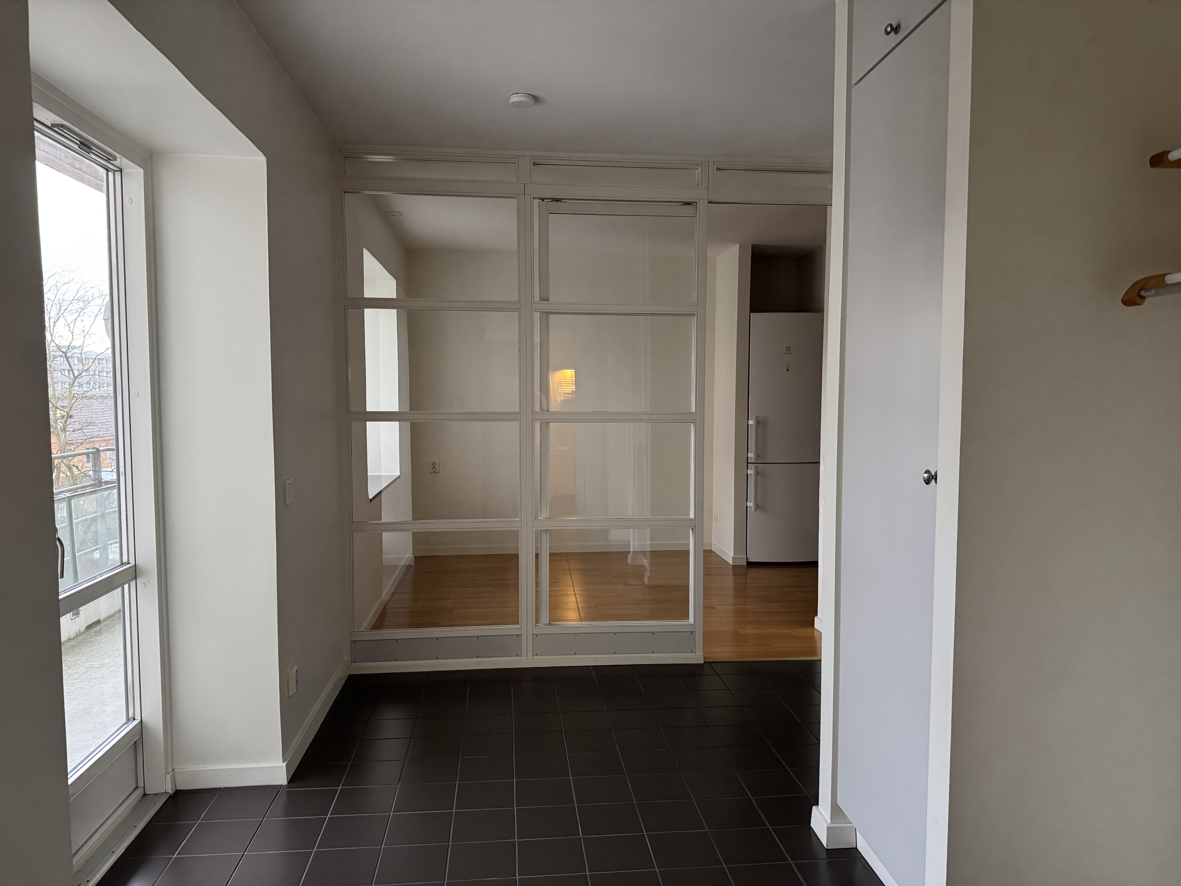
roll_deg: +0.0
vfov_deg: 56.8
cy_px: 443
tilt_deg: -3.7
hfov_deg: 71.6
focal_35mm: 24
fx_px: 819
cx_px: 590
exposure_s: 1/60
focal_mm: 6.76
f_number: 1.78
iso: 400
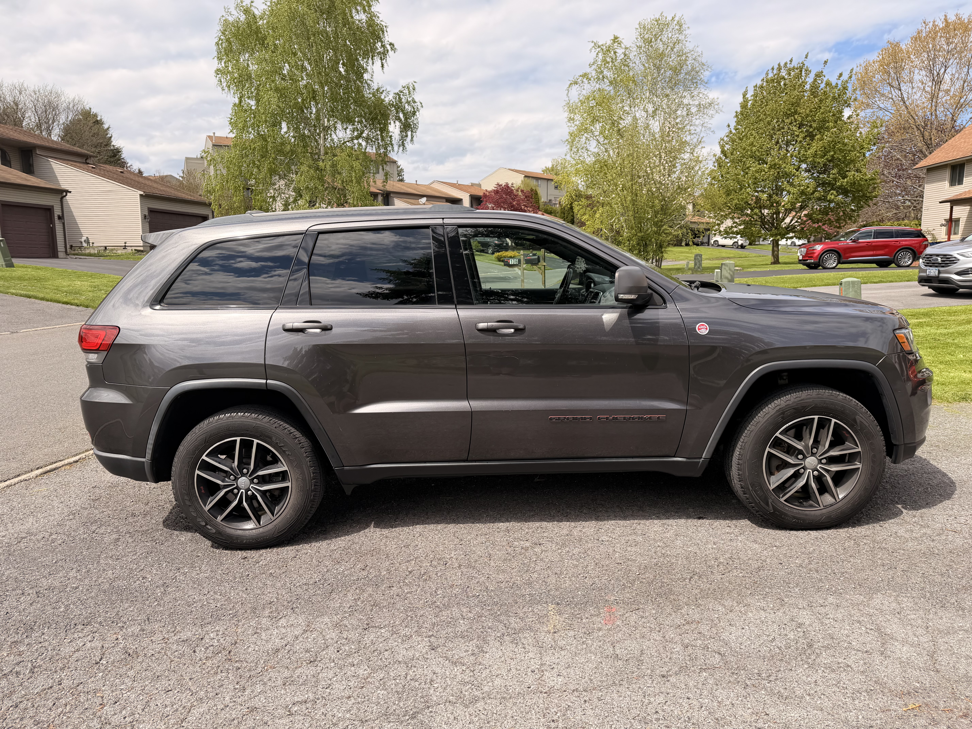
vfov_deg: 56.8
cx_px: 486
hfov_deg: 71.6
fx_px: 674
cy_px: 364
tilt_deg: -7.5
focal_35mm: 24
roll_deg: +0.5
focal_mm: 6.76
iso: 80
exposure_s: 1/3145
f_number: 1.78
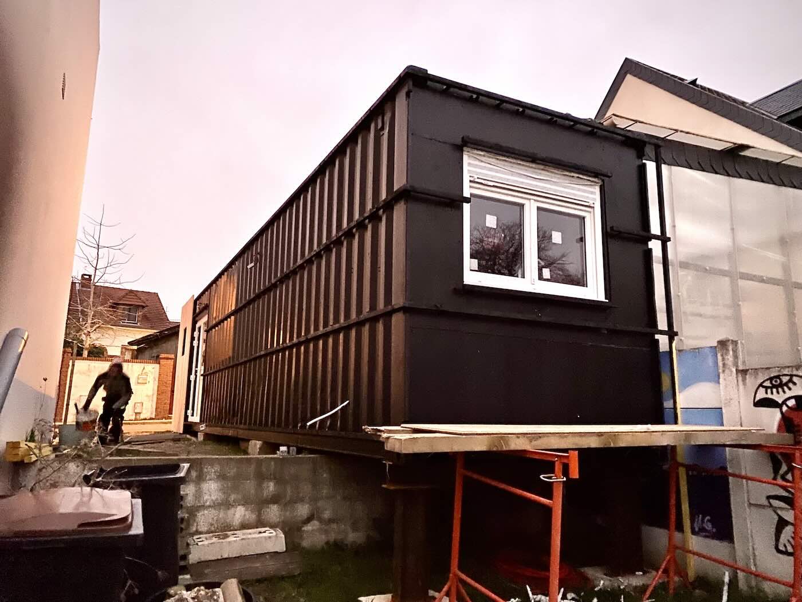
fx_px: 602
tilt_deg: +10.9
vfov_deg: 53.1
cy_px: 301
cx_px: 401
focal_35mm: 26
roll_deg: -1.2
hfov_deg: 67.3
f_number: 1.8
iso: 800
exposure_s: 1/20
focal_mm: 4.25
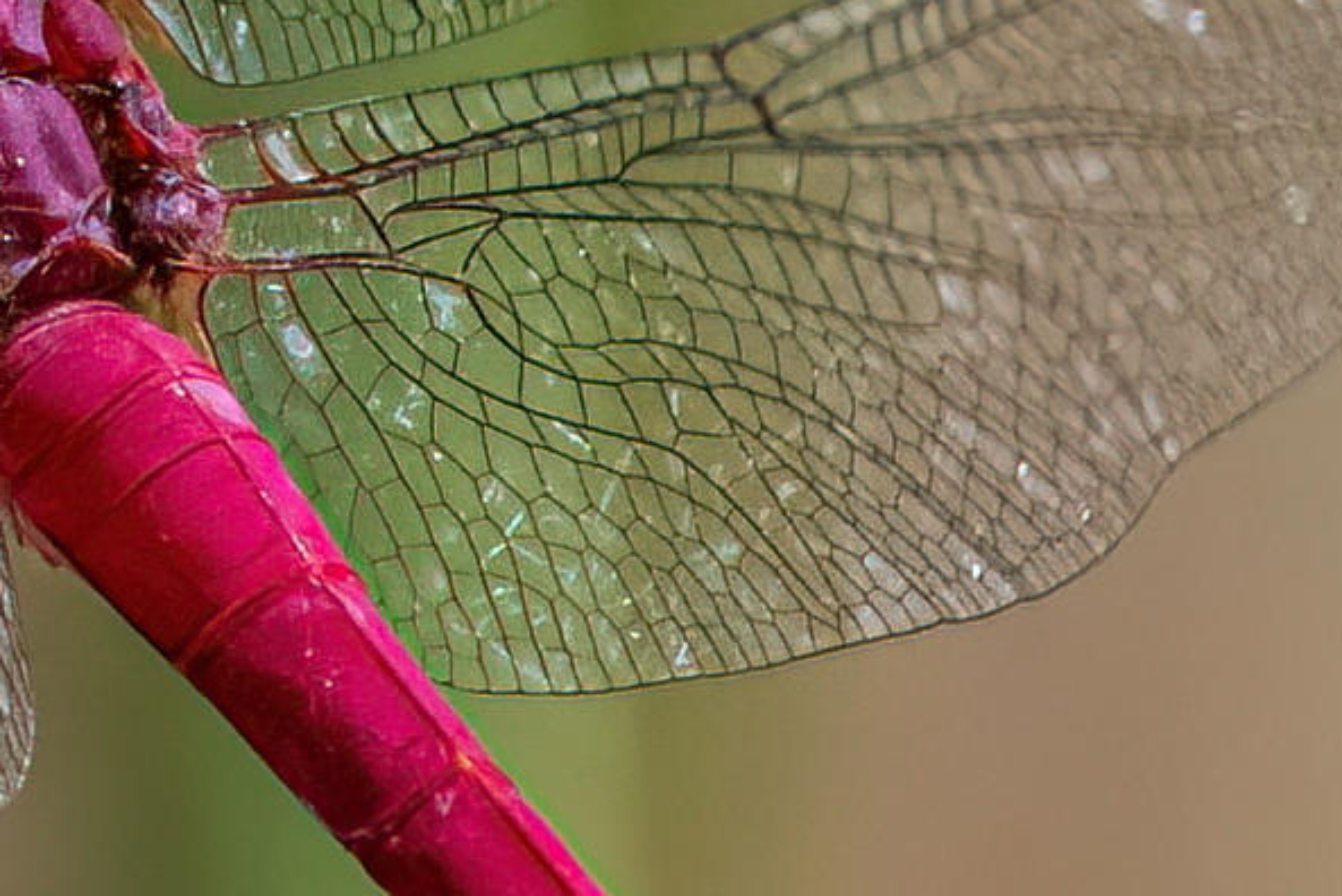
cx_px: -412
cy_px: 393
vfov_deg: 0.7
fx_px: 78579
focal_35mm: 2107
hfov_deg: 1.0
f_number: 8
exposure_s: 1/2500
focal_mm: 500
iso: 1000
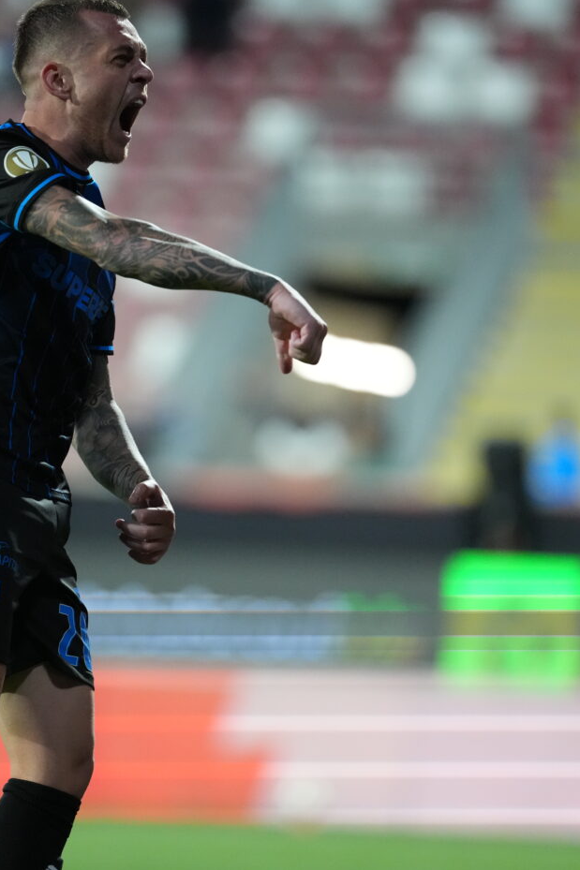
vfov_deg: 4.6
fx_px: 10927
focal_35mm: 452
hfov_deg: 3.0
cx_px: 128
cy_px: 435
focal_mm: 300
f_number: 2.8
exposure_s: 1/2000
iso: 6400
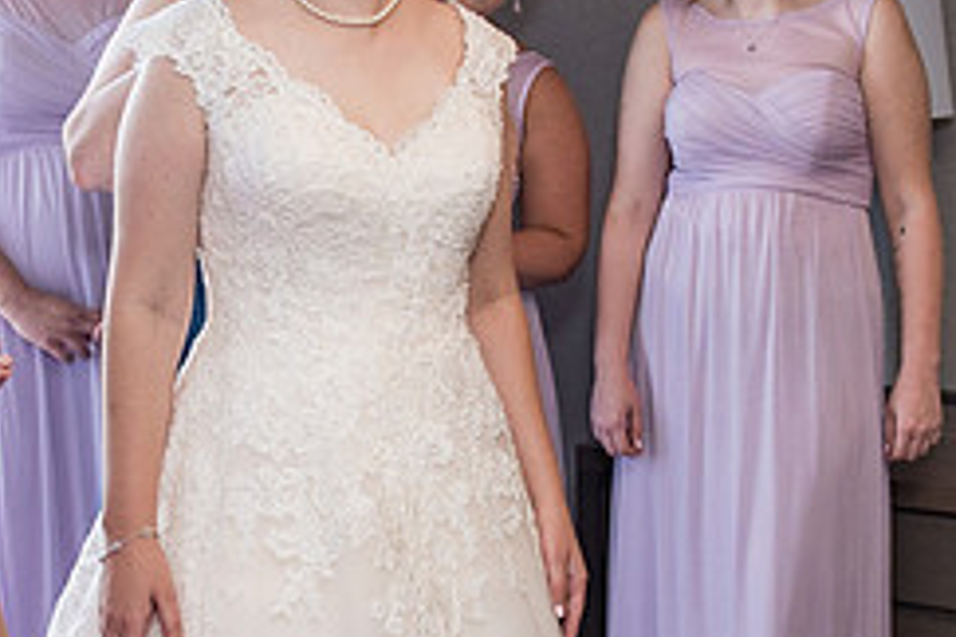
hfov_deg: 25.8
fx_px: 2071
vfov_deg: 17.5
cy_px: 371
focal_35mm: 78
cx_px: 314
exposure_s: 1/200
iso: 800
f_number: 5.6
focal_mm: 28
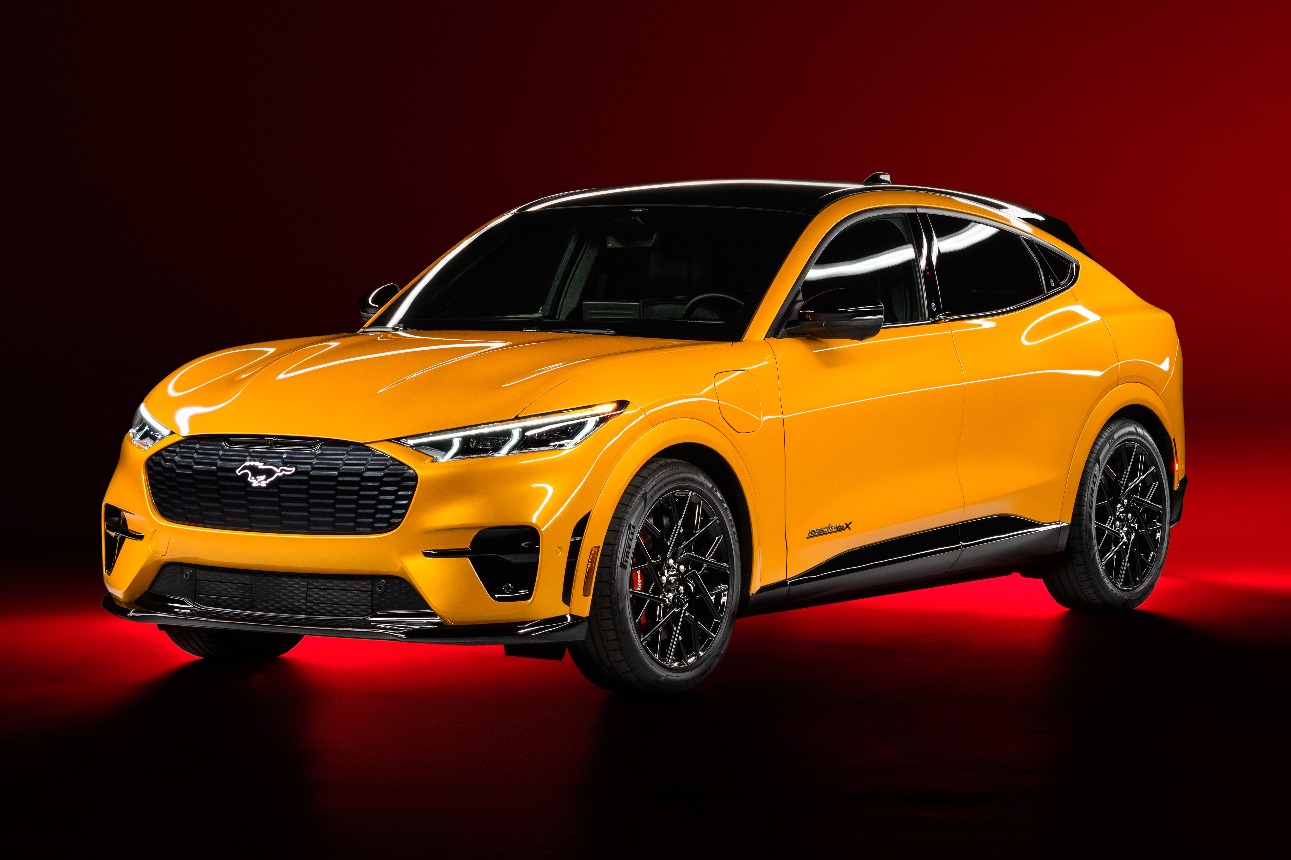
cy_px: 441
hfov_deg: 18.4
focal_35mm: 111
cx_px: 623
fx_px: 3980
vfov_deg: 12.3
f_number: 11
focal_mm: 70
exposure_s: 15
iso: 100
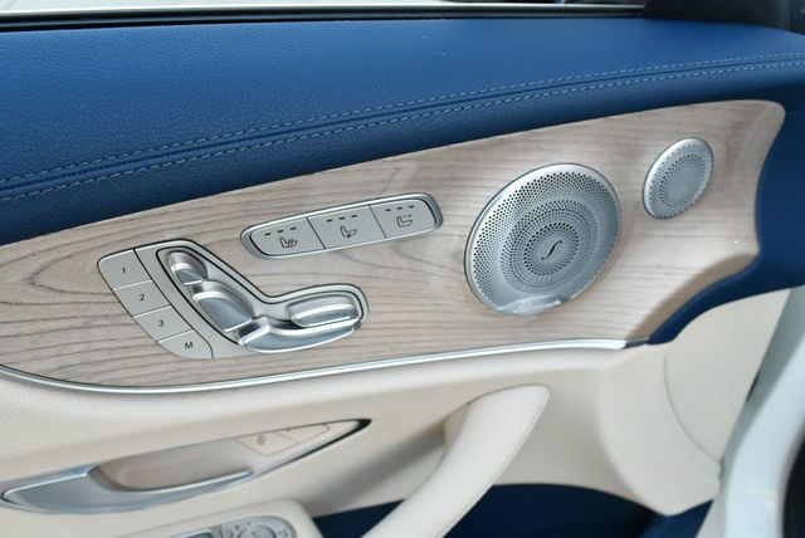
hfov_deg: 53.1
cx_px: 402
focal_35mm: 36
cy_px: 269
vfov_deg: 36.9
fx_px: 806
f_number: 5
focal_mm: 18
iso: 400
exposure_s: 1/250
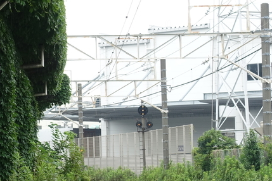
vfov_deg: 8.9
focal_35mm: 154
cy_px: 73
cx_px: -57
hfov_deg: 13.0
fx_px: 1163
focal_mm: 20.05
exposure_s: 1/100
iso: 125
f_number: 5.6
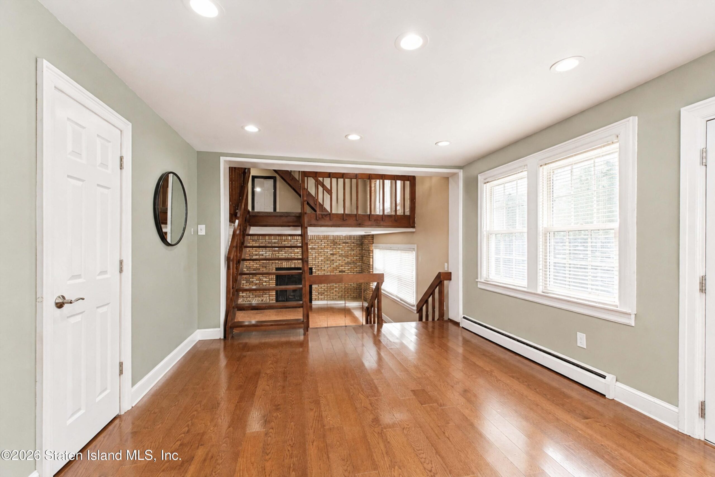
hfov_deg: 100.4
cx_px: 358
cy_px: 238
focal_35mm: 15
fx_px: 298
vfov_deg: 77.3
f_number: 8
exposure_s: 1/60
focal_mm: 10
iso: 2000
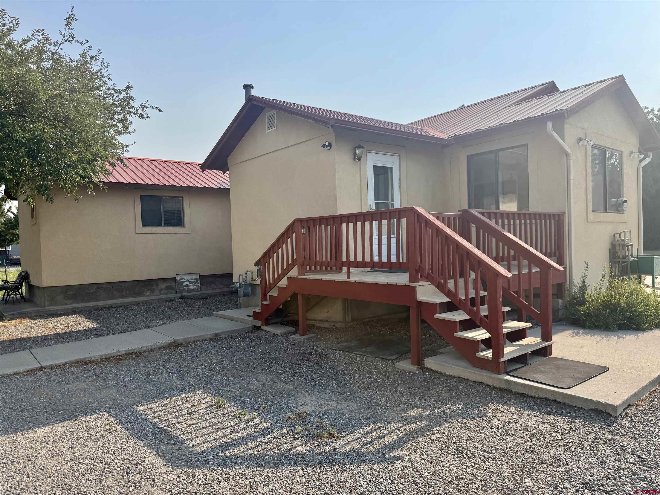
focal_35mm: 24
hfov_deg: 71.6
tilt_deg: -0.4
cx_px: 330
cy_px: 248
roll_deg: +2.0
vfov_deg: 56.8
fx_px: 458
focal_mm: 6.76
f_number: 1.78
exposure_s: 1/6173
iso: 100
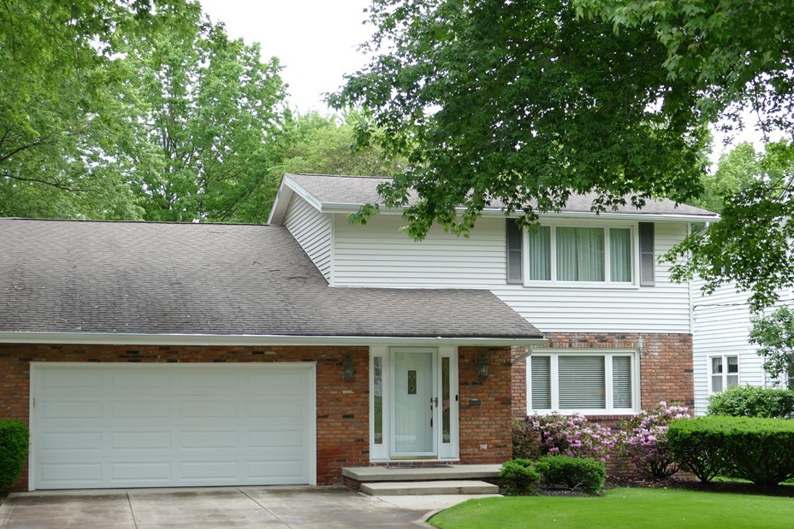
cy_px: 302
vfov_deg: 24.6
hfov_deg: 36.2
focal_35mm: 55
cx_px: 353
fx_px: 1213
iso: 125
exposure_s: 1/200
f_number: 3.3
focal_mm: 17.27
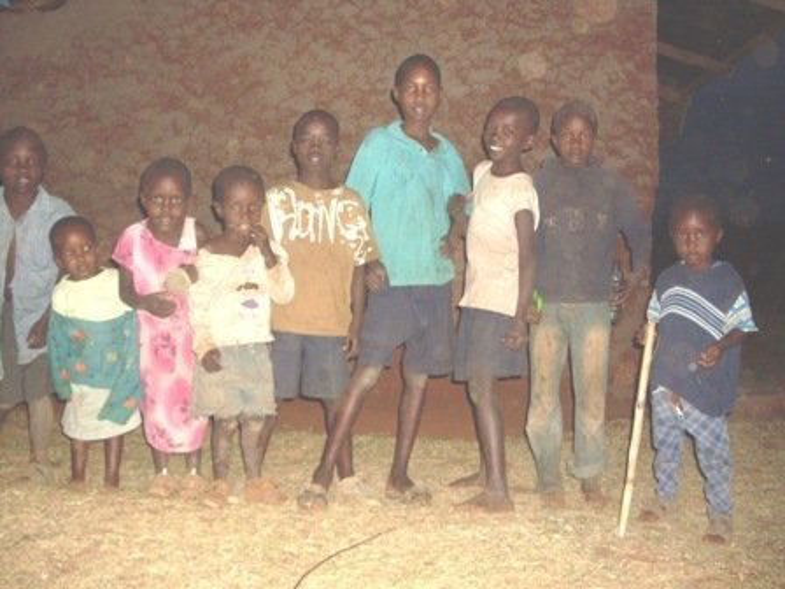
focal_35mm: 38
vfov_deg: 37.7
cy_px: 294
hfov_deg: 49.0
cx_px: 392
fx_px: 862
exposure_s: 1/45
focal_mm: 6.3
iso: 200
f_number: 2.8
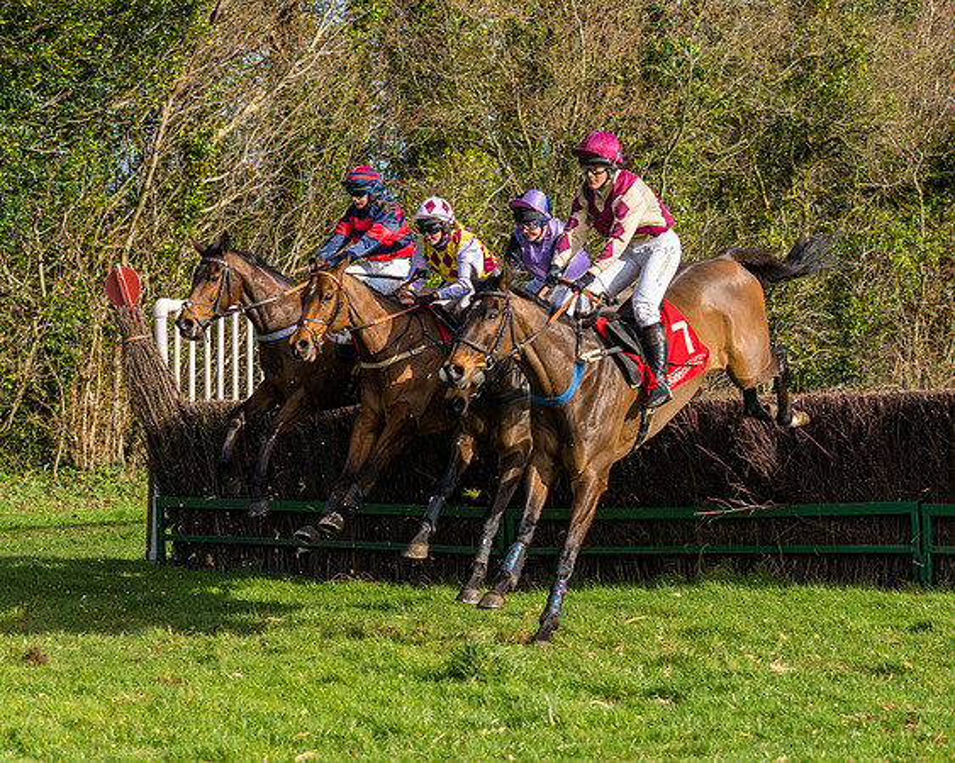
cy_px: 336
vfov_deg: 13.1
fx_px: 3327
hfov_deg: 16.3
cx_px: 577
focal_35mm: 118
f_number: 4
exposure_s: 1/1250
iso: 200
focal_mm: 70
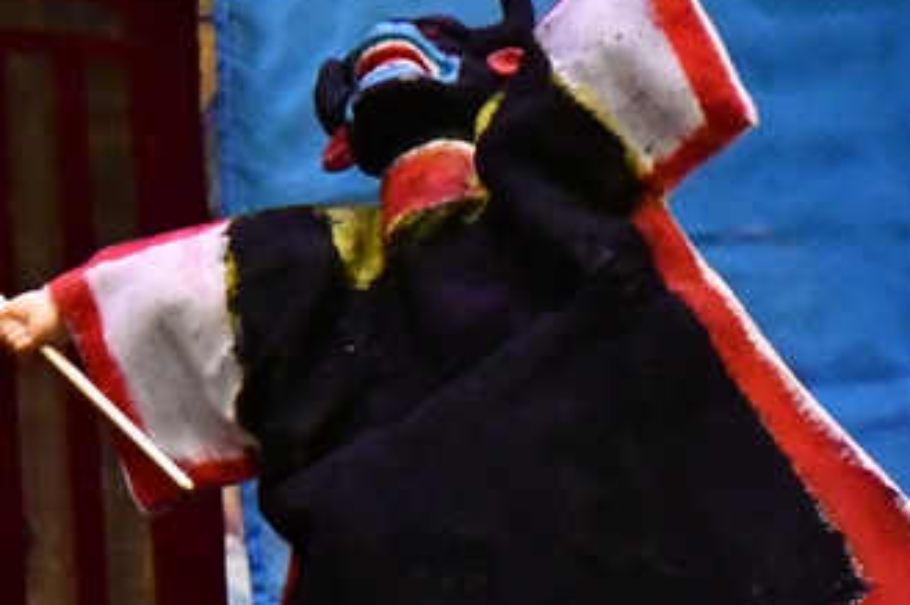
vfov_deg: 4.0
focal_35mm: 342
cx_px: -846
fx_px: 8640
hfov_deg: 5.9
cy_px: -8
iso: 9000
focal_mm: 50
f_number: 4.8
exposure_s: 1/60
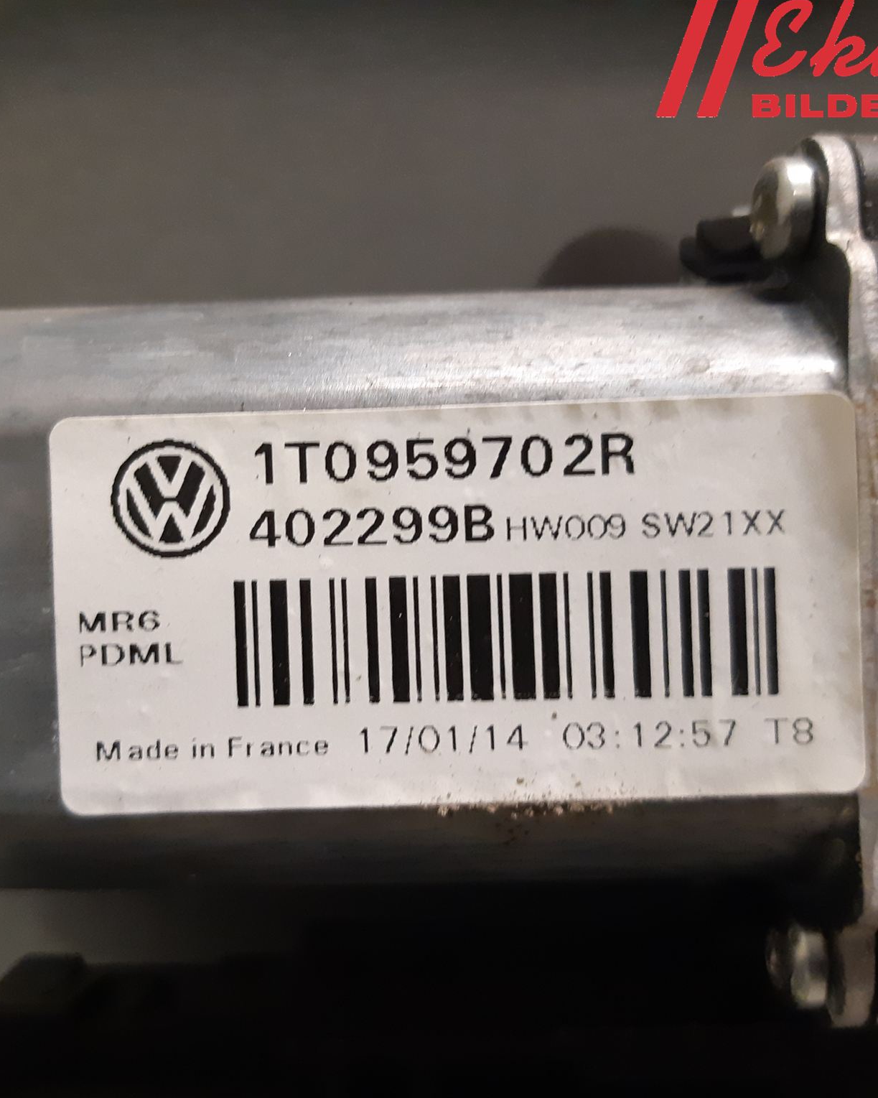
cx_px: 361
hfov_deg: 43.2
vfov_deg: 52.8
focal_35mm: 34
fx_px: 1104
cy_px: 547
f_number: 1.7
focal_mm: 3.93
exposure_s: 1/50
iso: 250
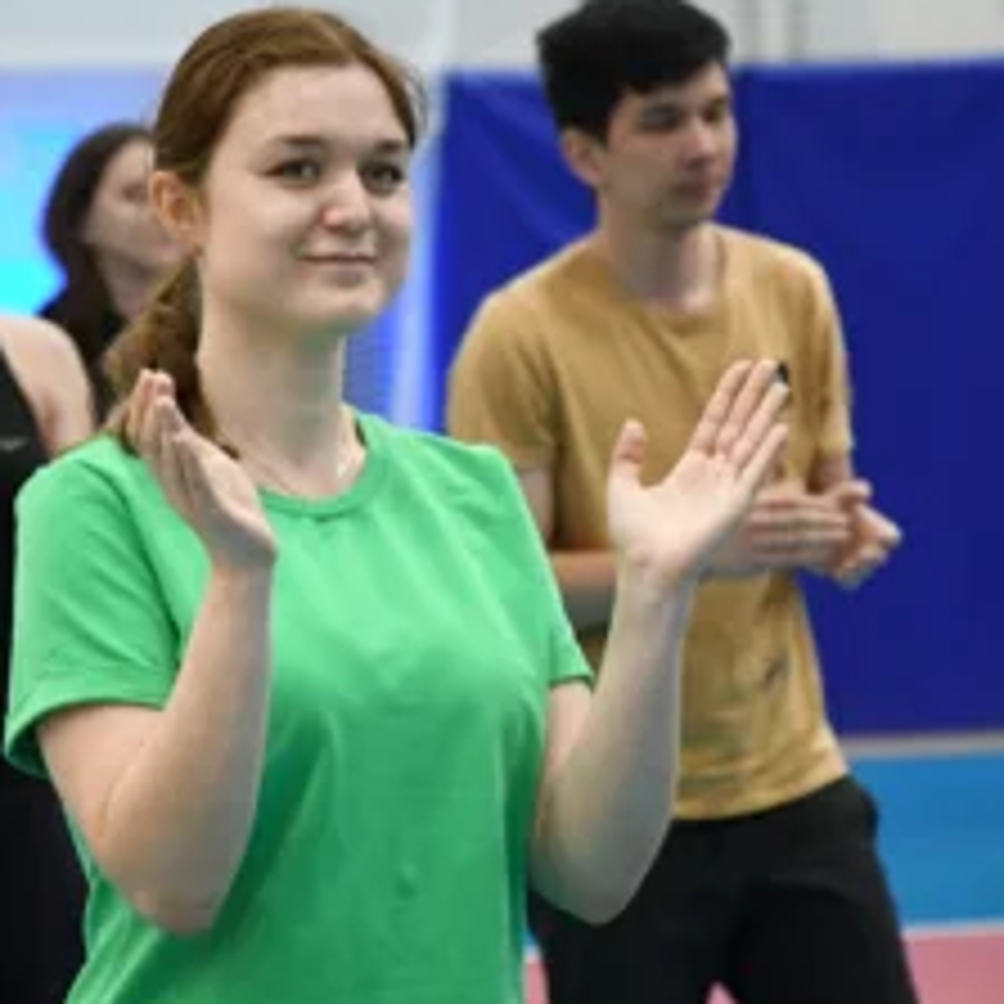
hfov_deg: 5.9
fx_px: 9779
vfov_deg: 5.9
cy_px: 484
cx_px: 392
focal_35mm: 298
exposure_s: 1/160
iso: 3200
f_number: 5.6
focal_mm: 130
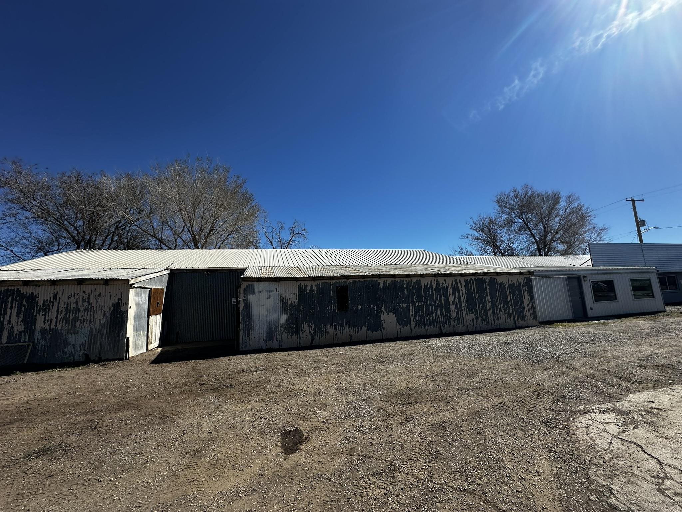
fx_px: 276
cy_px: 256
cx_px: 341
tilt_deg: +9.1
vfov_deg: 85.7
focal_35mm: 14
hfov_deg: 102.1
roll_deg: +1.9
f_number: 2.2
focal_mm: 2.22
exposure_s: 1/2506
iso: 50
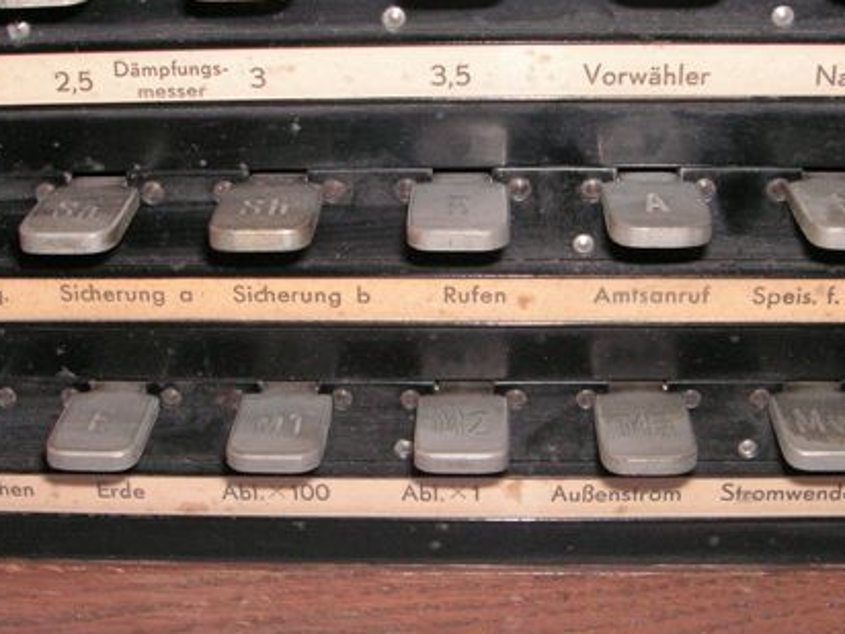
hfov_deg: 32.7
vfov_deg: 24.7
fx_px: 1440
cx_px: 400
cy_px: 226
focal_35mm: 59
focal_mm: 6.3
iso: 160
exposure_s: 1/45
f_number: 6.6
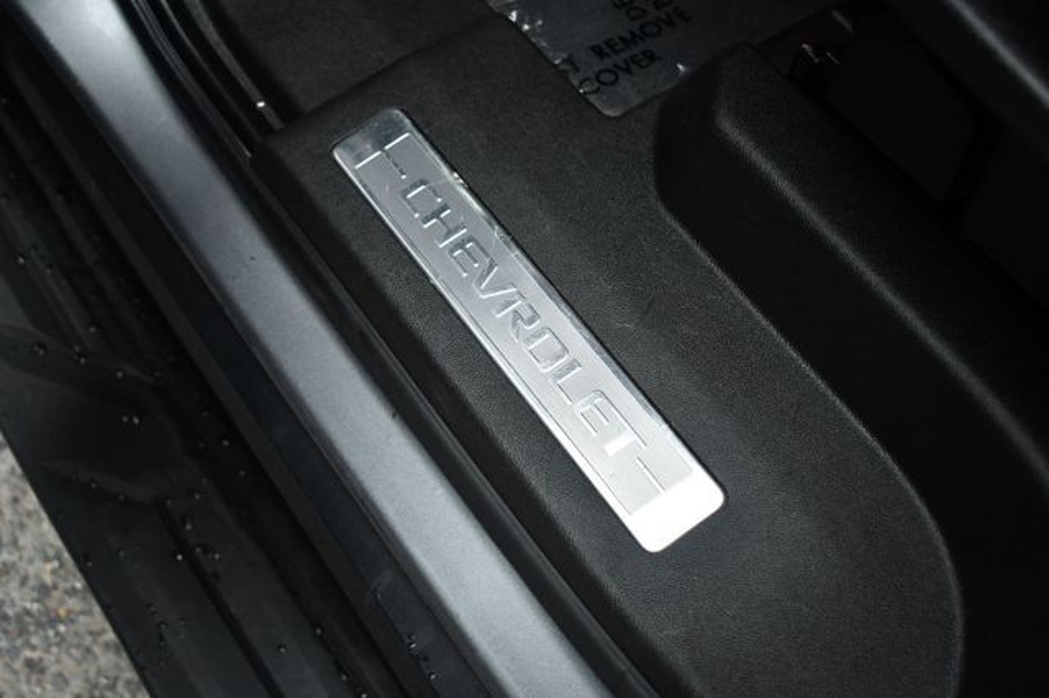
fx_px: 1340
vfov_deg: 29.2
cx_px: 524
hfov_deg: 42.8
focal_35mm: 46
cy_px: 349
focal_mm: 31
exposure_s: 1/250
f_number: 4.2
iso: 560
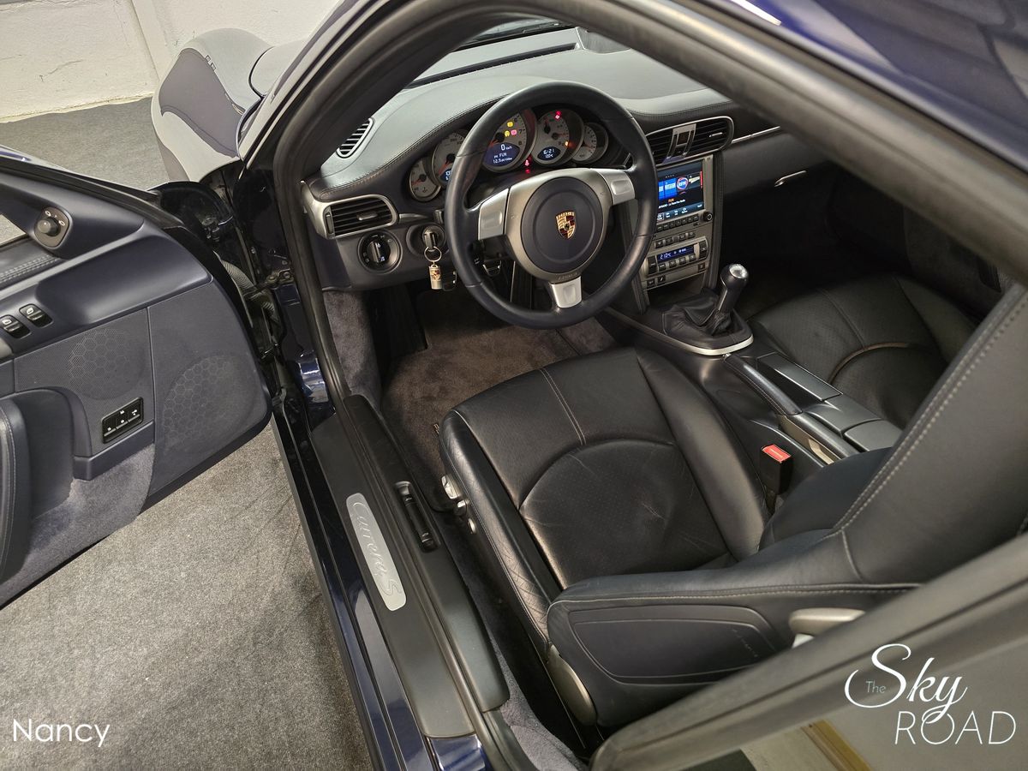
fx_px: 683
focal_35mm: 23
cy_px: 386
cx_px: 514
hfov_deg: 73.9
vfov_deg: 58.9
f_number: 1.7
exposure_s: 1/33
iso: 1600
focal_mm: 6.3
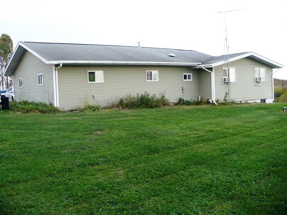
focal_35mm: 37
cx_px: 144
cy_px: 108
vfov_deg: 38.7
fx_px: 307
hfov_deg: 50.1
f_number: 2.8
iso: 100
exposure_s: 1/200
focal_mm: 6.1
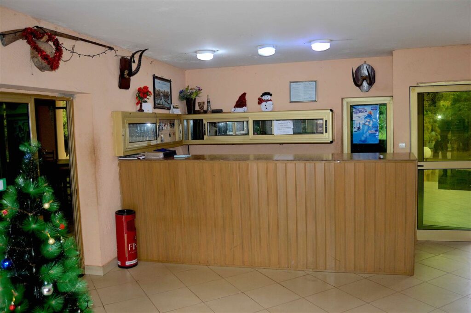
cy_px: 156
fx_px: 373
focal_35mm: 28
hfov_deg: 64.6
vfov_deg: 45.6
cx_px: 236
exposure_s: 1/60
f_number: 3.5
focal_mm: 19
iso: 450
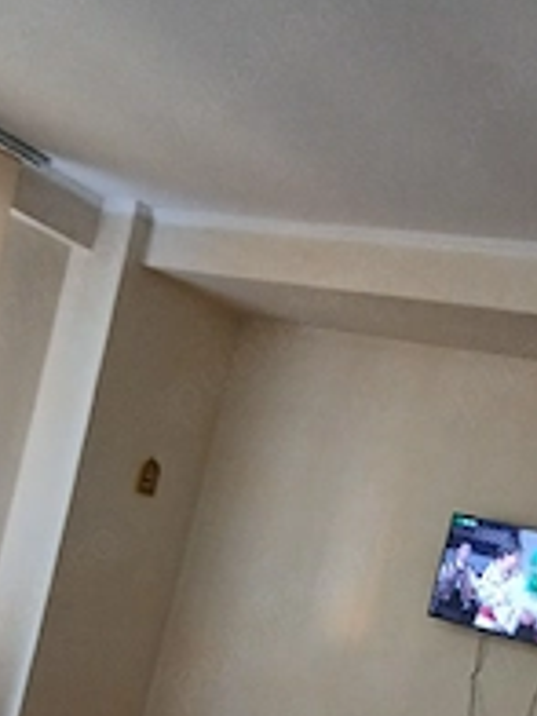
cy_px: 658
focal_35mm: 53
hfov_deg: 27.4
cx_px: 358
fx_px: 1096
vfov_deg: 34.0
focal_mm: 3.98
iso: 250
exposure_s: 1/25.1
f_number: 1.8
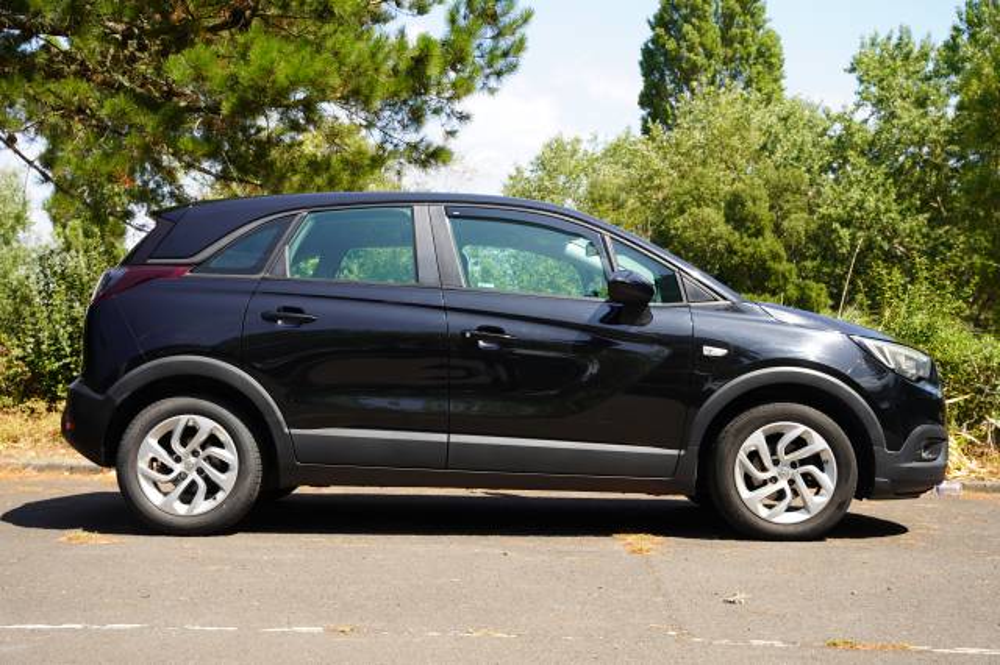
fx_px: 1260
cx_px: 500
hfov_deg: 43.3
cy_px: 332
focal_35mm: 45
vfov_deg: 29.6
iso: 100
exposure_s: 1/100
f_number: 5
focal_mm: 45.4
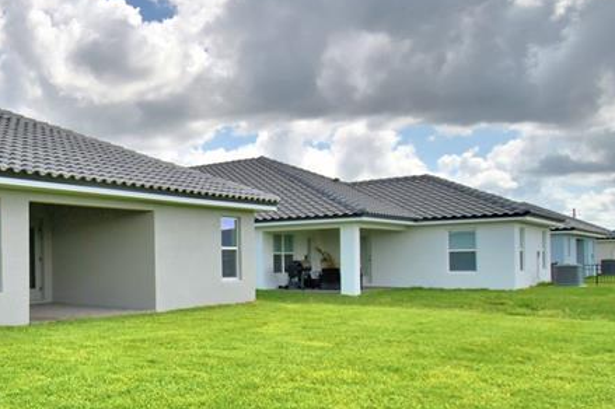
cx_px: 10
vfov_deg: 37.5
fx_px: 597
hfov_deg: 46.3
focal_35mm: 35
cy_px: 261
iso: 100
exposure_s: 1/1250
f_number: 4.5
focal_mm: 10
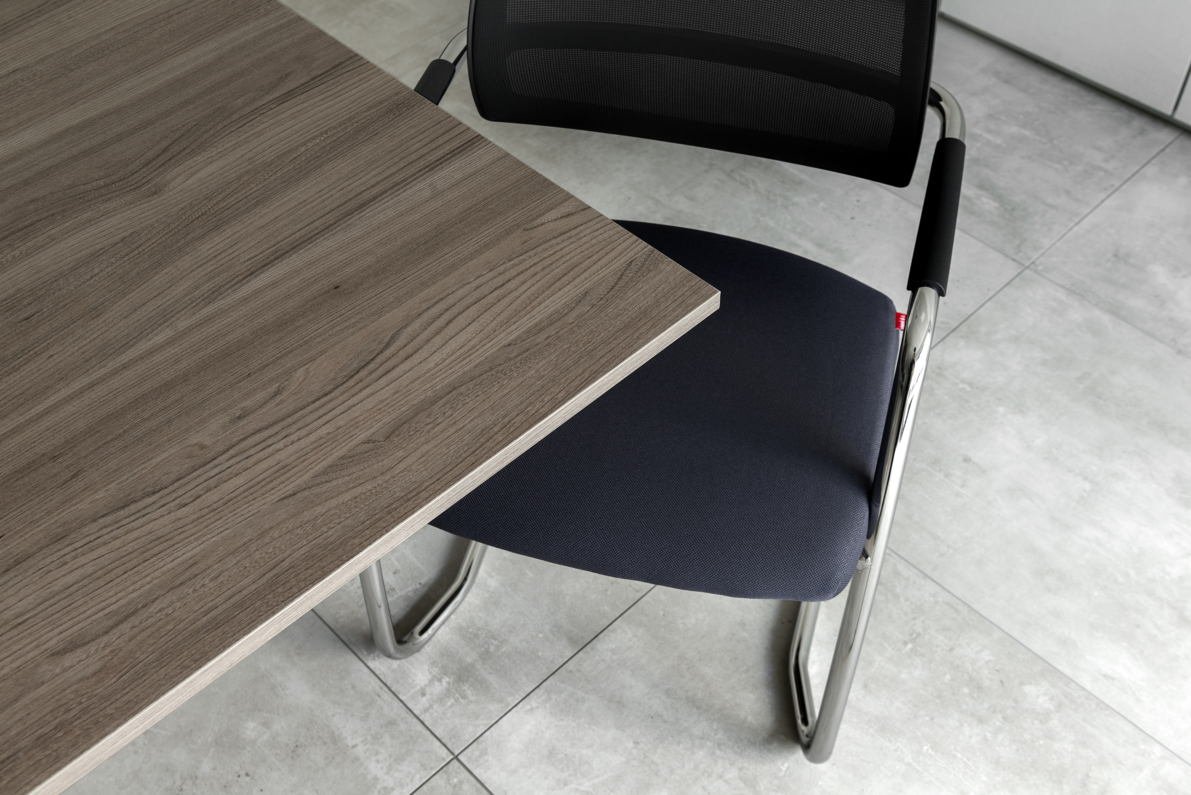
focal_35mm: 38
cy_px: 398
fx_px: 1257
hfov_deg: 50.7
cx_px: 596
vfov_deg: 35.1
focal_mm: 38
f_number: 8
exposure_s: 1/4
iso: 100
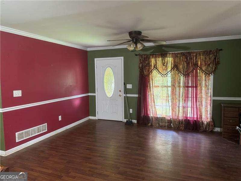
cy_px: 90
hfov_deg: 71.6
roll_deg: +0.2
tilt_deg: -4.3
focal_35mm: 24
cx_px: 120
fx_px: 167
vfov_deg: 56.8
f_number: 1.78
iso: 640
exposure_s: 1/40
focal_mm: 6.76
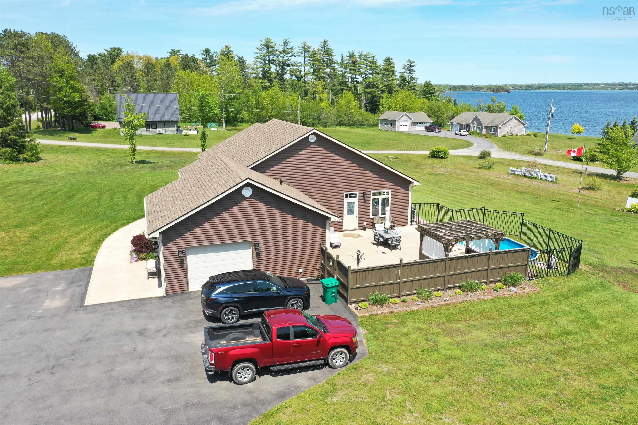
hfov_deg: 65.5
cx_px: 319
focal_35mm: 28
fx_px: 496
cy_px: 212
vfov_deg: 46.4
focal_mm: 10.26
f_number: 5
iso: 100
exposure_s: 1/320
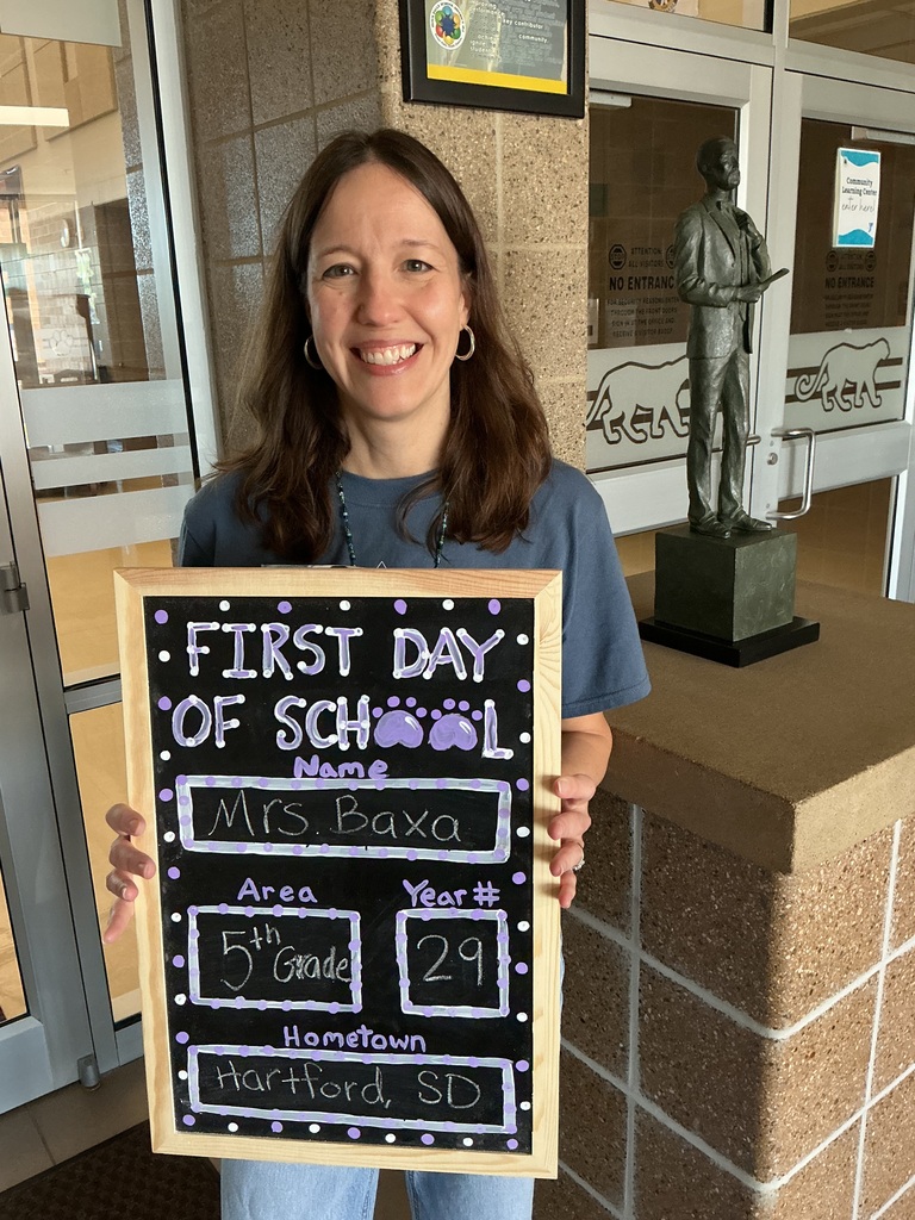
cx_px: 458
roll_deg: +1.9
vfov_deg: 61.7
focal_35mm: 29
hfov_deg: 48.2
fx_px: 1022
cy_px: 610
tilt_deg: -16.2
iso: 200
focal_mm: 3
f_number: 1.8
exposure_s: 1/60
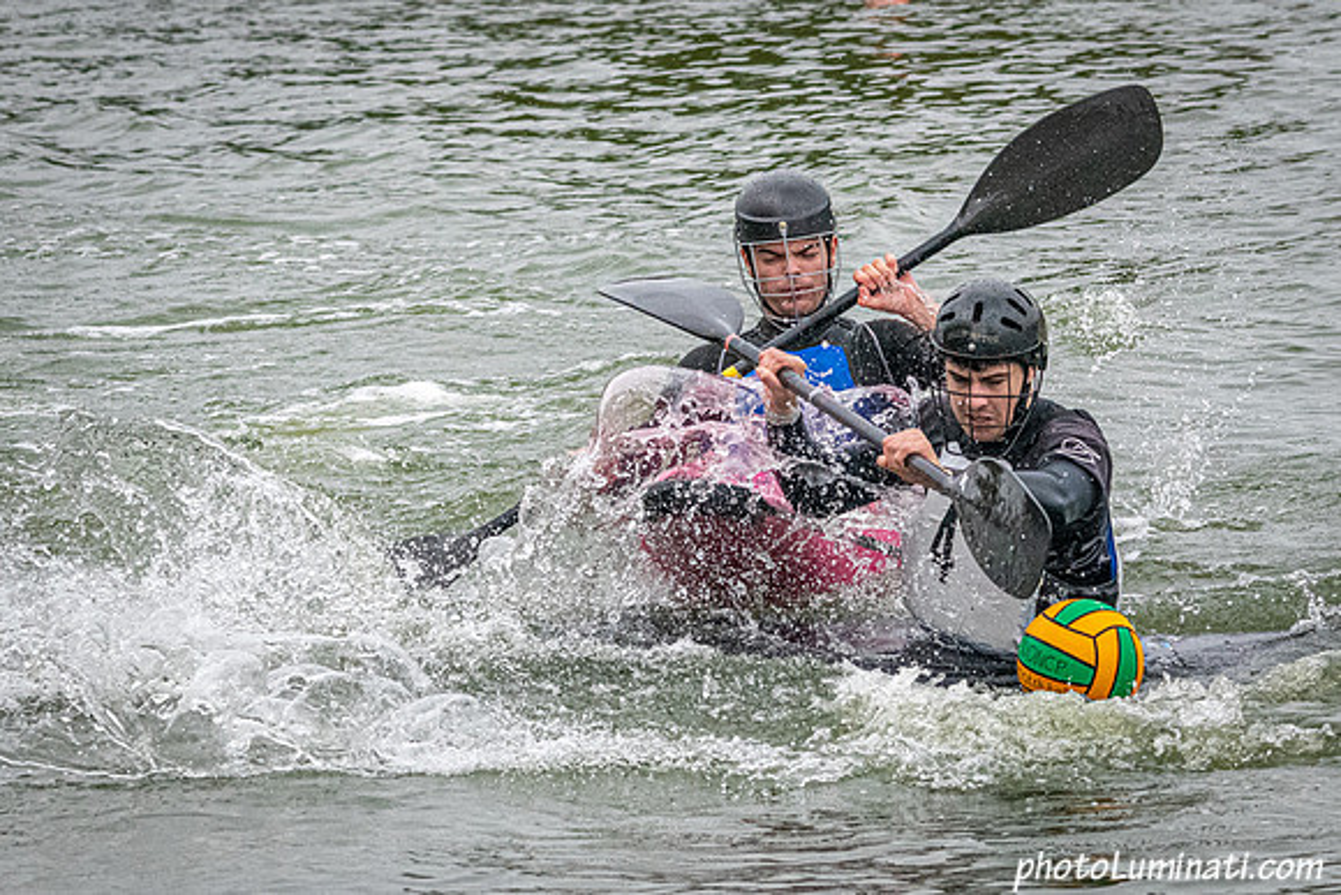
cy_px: 477
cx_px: 817
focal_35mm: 314
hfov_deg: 6.6
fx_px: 11682
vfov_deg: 4.4
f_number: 8
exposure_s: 1/2500
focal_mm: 165
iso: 3200
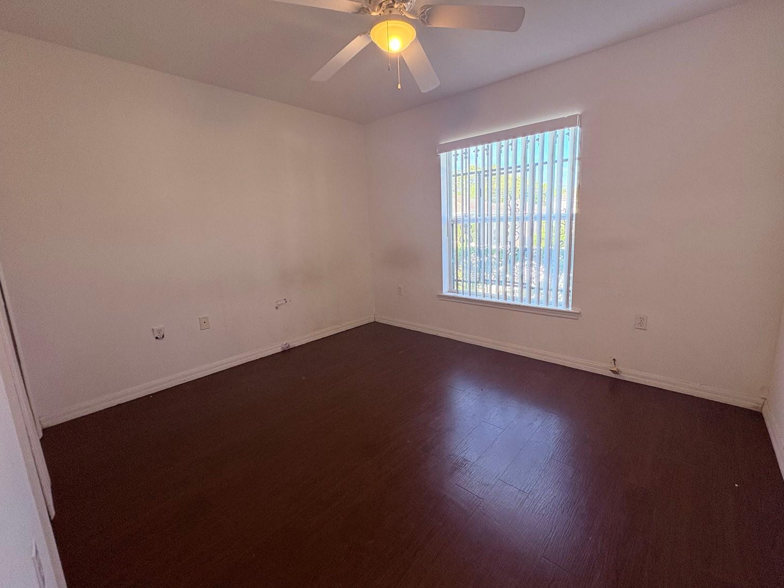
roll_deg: +2.0
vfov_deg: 81.7
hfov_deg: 98.1
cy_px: 282
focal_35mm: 15
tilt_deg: -9.7
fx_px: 340
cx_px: 415
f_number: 2.2
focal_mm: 2.22
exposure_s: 1/120
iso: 200
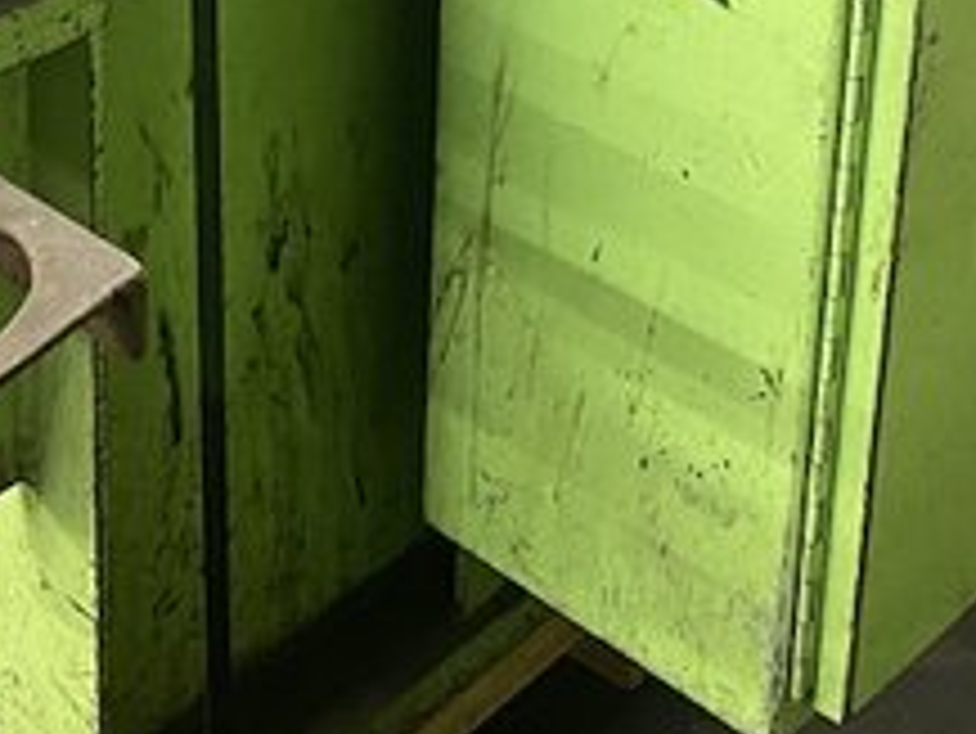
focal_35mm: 96
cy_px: -549
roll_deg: +0.3
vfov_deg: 13.9
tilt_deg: -17.1
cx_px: 153
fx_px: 2708
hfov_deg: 20.1
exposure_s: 1/30
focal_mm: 4.25
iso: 500
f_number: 1.8
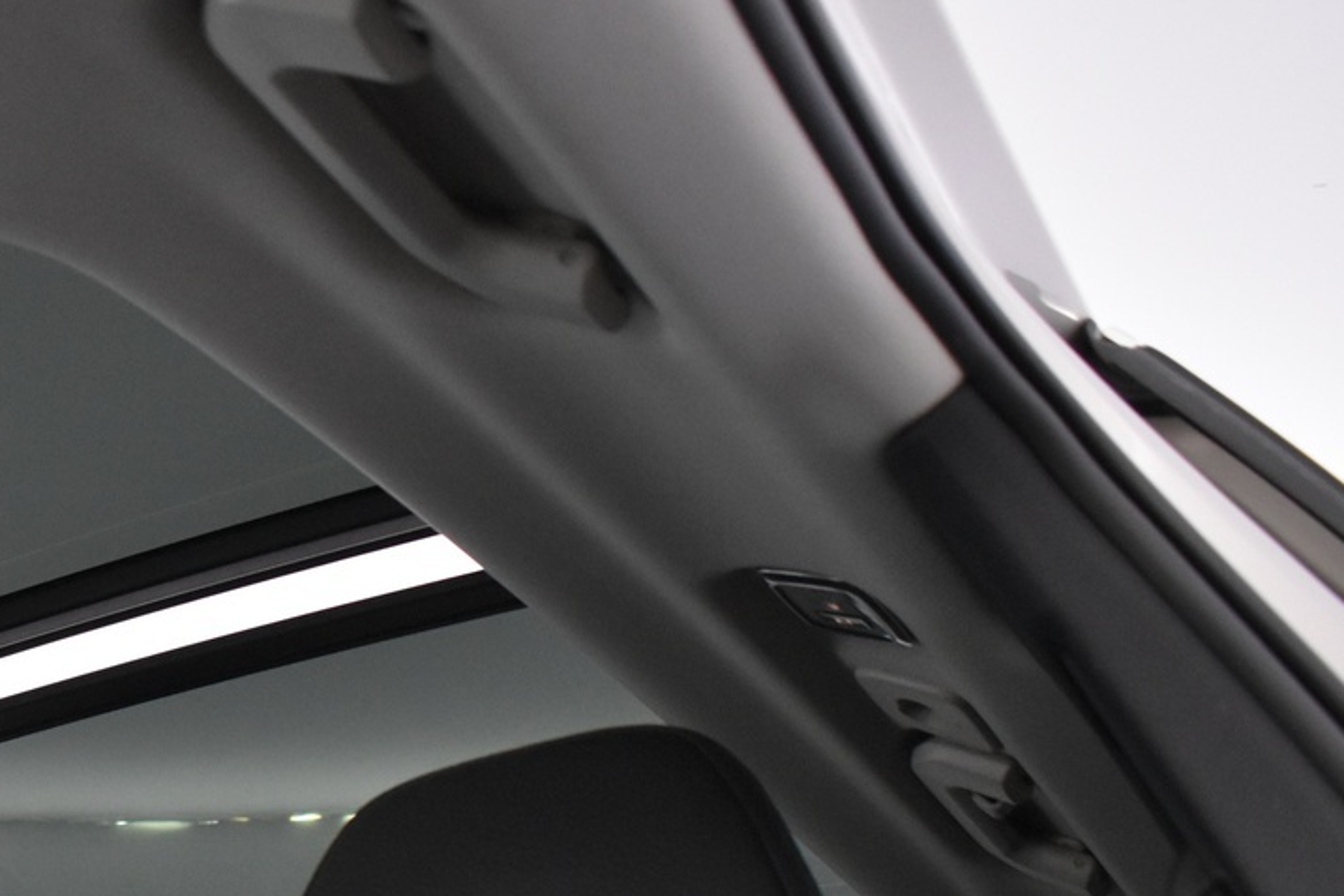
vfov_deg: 21.6
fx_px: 2277
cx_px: -9
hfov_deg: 30.5
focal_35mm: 61
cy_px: 853
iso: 2200
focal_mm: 18
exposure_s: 1/30
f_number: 3.5
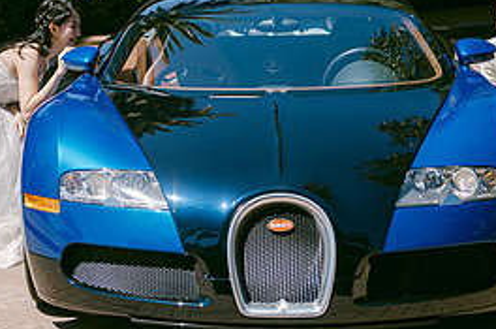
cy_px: 64
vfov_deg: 12.4
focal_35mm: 110
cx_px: 71
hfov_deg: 18.4
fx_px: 1513
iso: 100
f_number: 1.8
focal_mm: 50
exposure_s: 1/4000
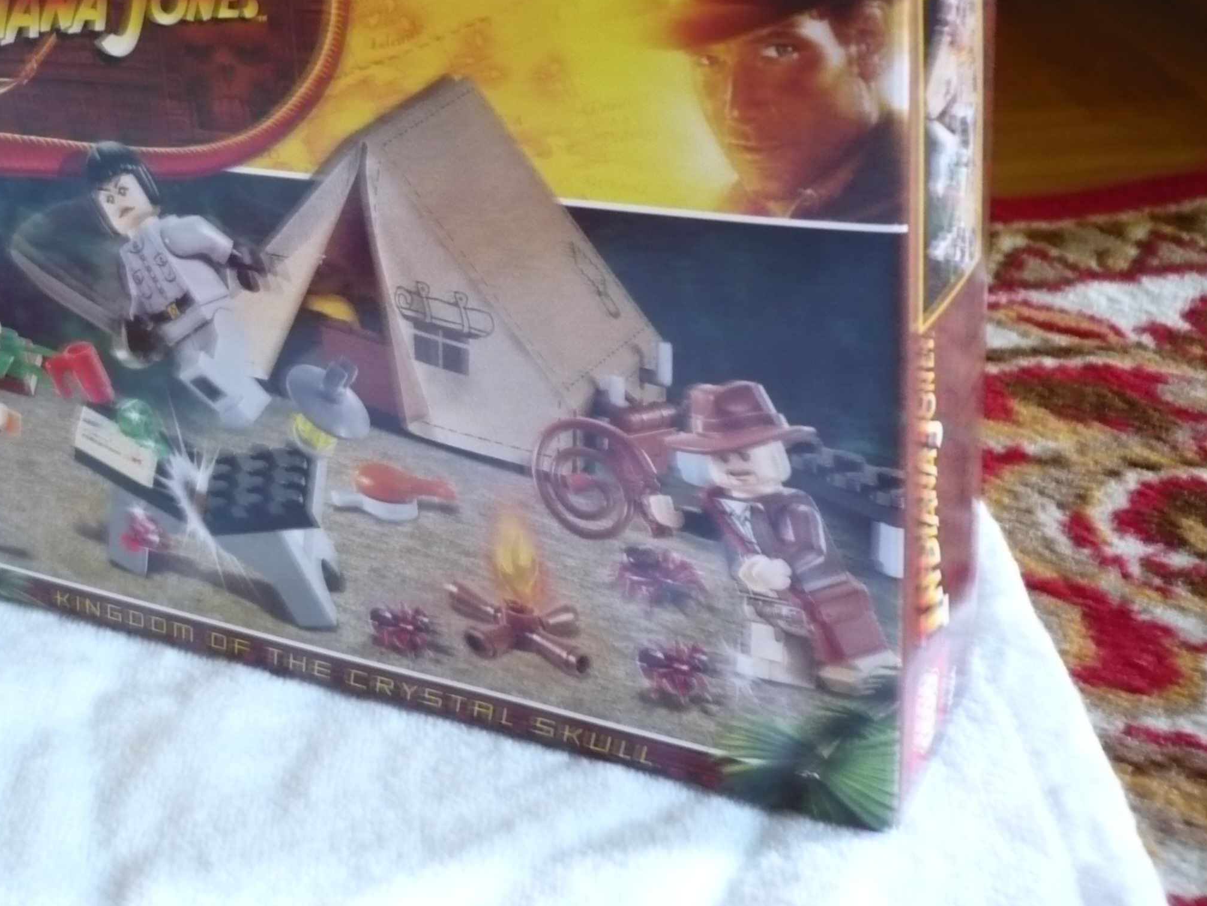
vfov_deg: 29.5
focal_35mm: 49
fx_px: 1709
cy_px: 321
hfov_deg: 38.5
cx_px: 408
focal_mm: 5.8
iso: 250
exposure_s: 1/8
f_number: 2.8
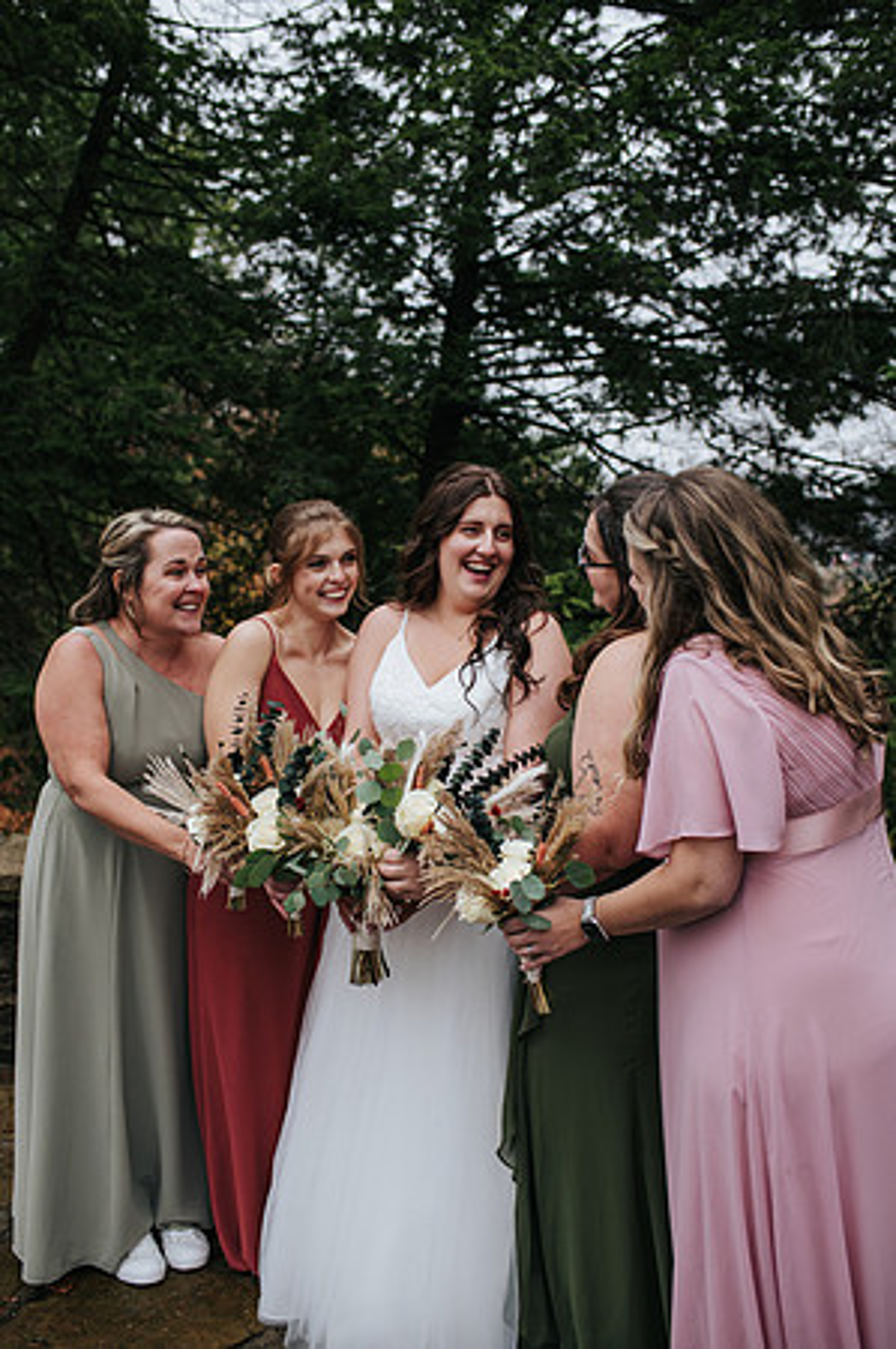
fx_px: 1310
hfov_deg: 37.8
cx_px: 448
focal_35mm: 35
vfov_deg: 54.5
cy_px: 674
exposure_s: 1/400
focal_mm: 35
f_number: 3.2
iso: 800
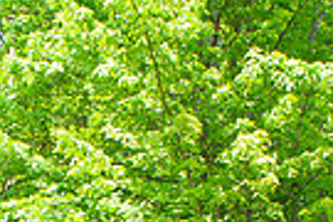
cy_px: 456
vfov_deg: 9.3
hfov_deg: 14.5
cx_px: -76
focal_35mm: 137
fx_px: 1267
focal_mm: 32
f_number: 11
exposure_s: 1/125
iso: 640
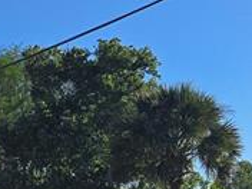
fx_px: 976
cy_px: 273
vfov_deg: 10.7
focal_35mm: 134
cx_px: 305
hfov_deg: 14.3
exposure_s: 1/1016
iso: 12
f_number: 1.7
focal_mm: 6.3
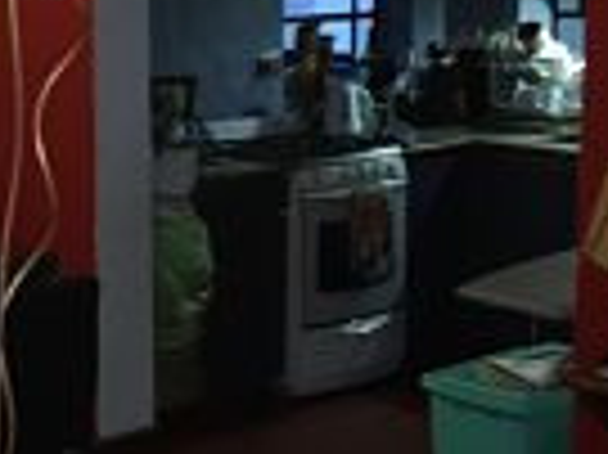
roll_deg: +1.6
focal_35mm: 86
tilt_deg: -7.5
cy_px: 171
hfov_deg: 22.2
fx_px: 1509
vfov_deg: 17.1
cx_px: 63
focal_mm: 4.15
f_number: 2.2
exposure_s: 1/17
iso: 100
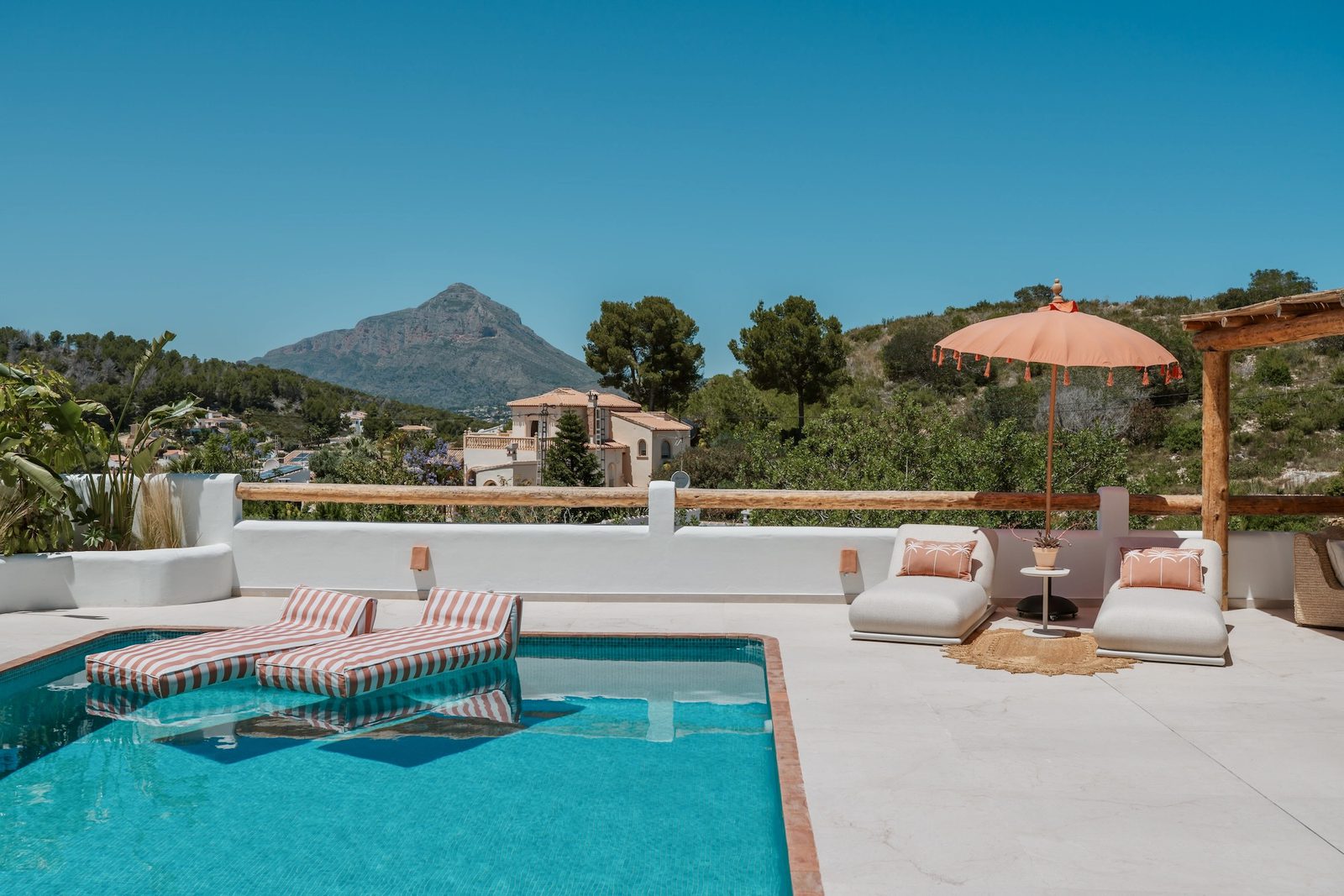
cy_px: 448
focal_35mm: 35
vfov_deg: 37.9
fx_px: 1307
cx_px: 672
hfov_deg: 54.4
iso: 64
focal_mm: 35
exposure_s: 1/320
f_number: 10
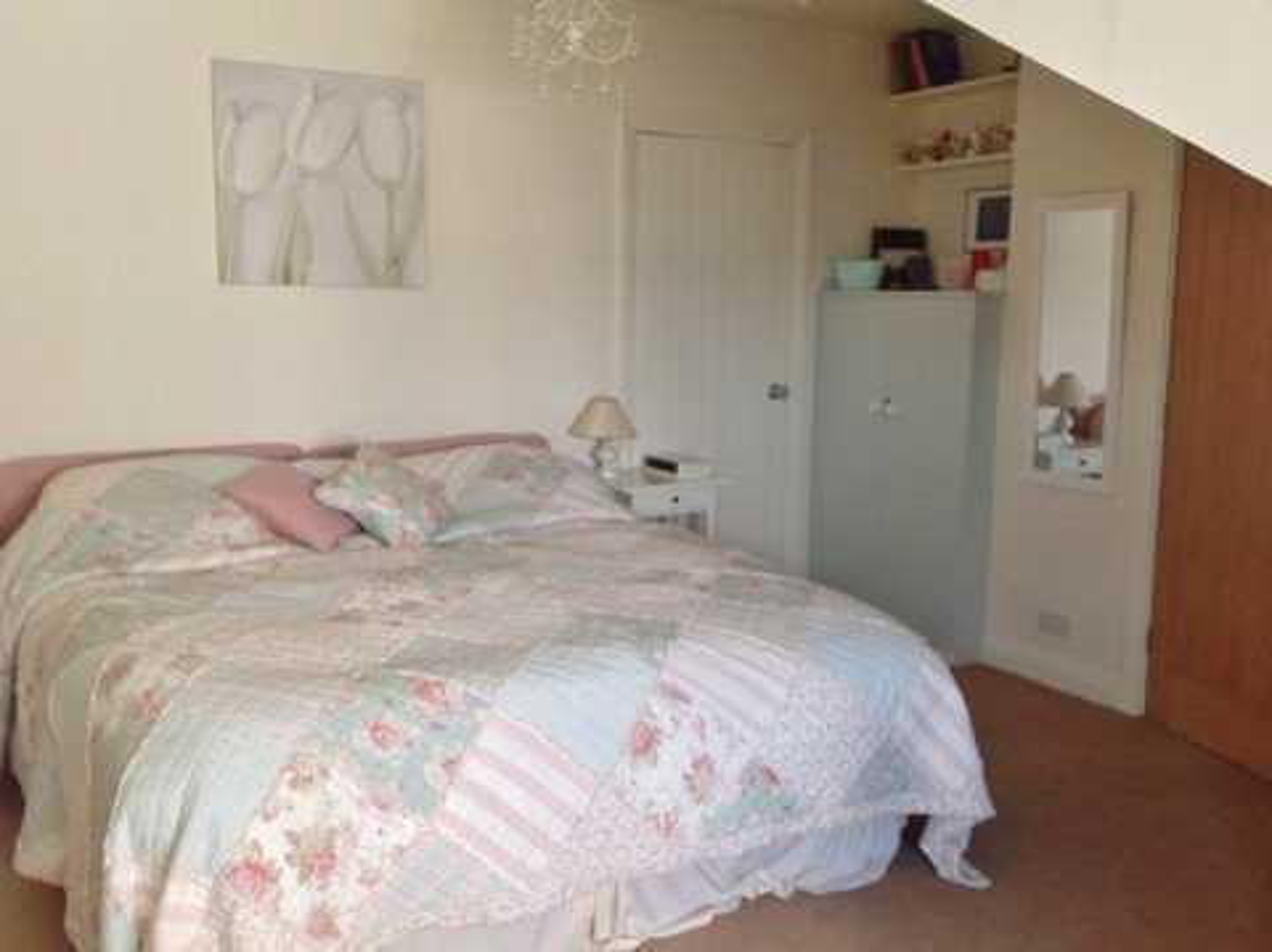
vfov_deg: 40.6
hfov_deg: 52.7
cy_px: 476
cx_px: 636
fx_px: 1285
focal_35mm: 35
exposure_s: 1/17
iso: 64
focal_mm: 4.28
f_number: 2.4
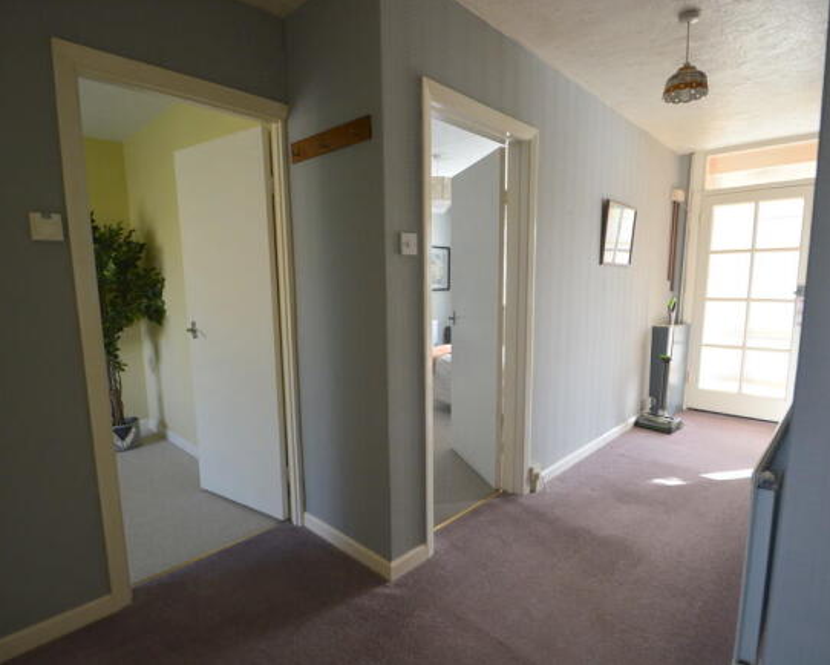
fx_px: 418
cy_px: 332
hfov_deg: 89.5
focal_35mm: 17
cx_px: 440
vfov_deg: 77.0
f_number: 5
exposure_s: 1/100
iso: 400
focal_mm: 10
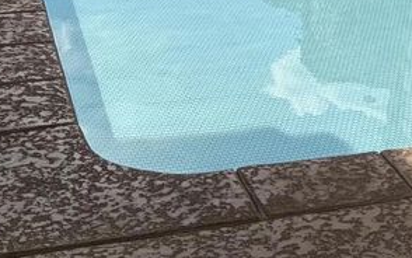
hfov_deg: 21.1
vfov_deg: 12.2
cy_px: -244
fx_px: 1078
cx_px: 383
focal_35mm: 96
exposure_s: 1/3448
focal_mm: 5.96
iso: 50
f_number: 1.6
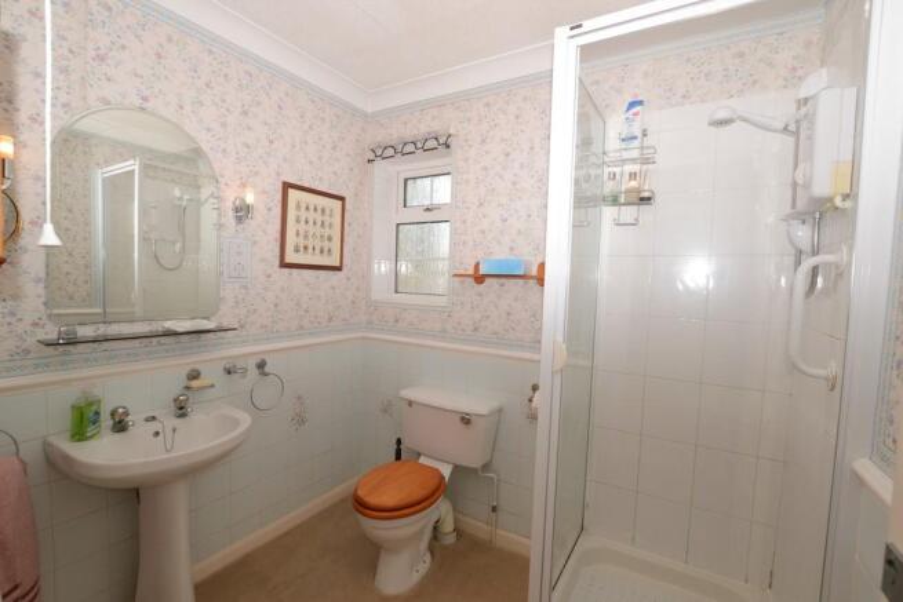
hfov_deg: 100.4
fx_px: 376
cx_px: 452
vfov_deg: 77.4
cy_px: 301
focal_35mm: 15
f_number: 7.1
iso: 400
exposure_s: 1/125
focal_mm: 10
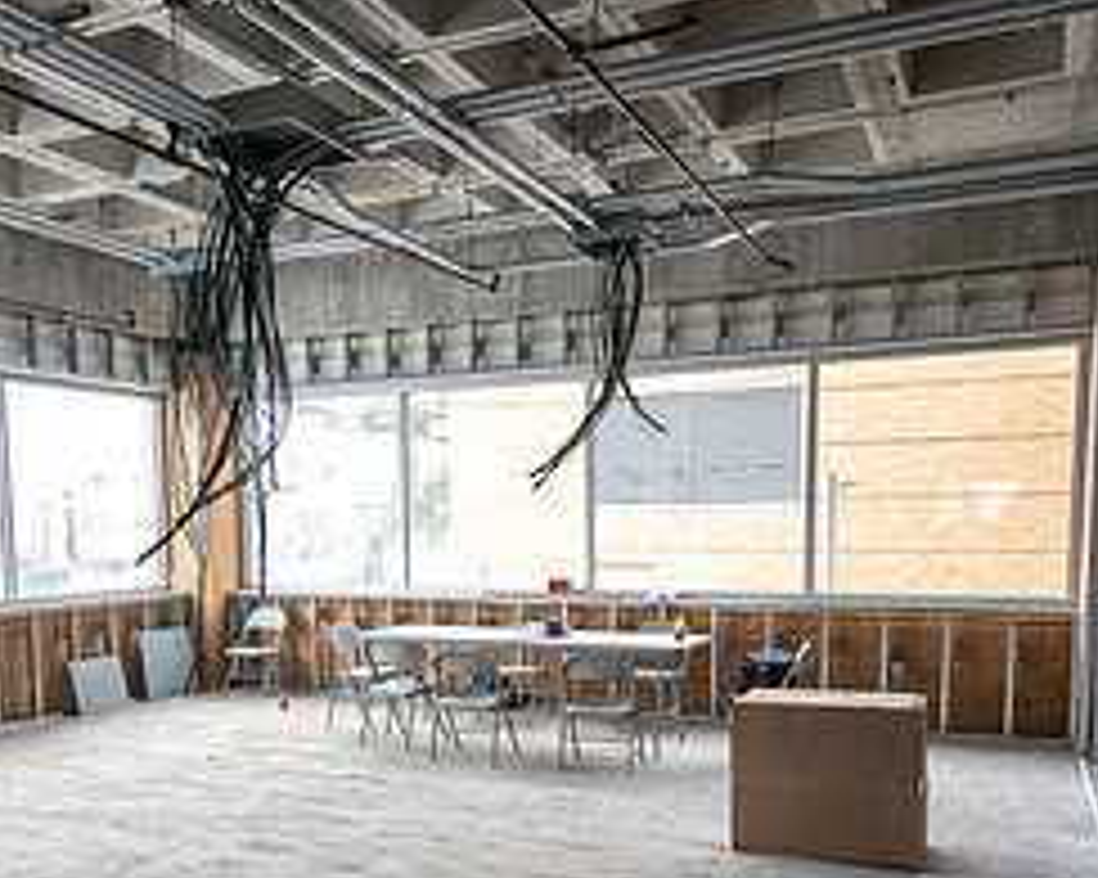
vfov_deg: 43.4
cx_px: 504
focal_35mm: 33
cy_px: 633
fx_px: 1072
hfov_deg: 54.2
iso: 500
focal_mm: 14
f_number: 4
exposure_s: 1/320
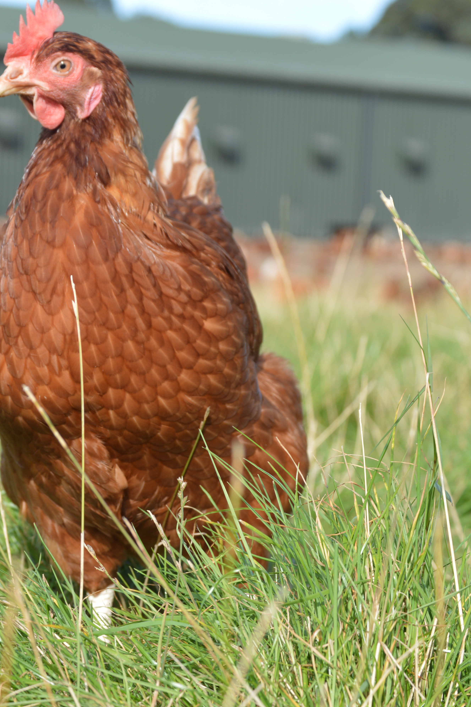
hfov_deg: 11.0
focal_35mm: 125
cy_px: 354
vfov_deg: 16.4
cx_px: 108
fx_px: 2448
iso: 100
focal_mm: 55
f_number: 7.1
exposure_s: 1/200
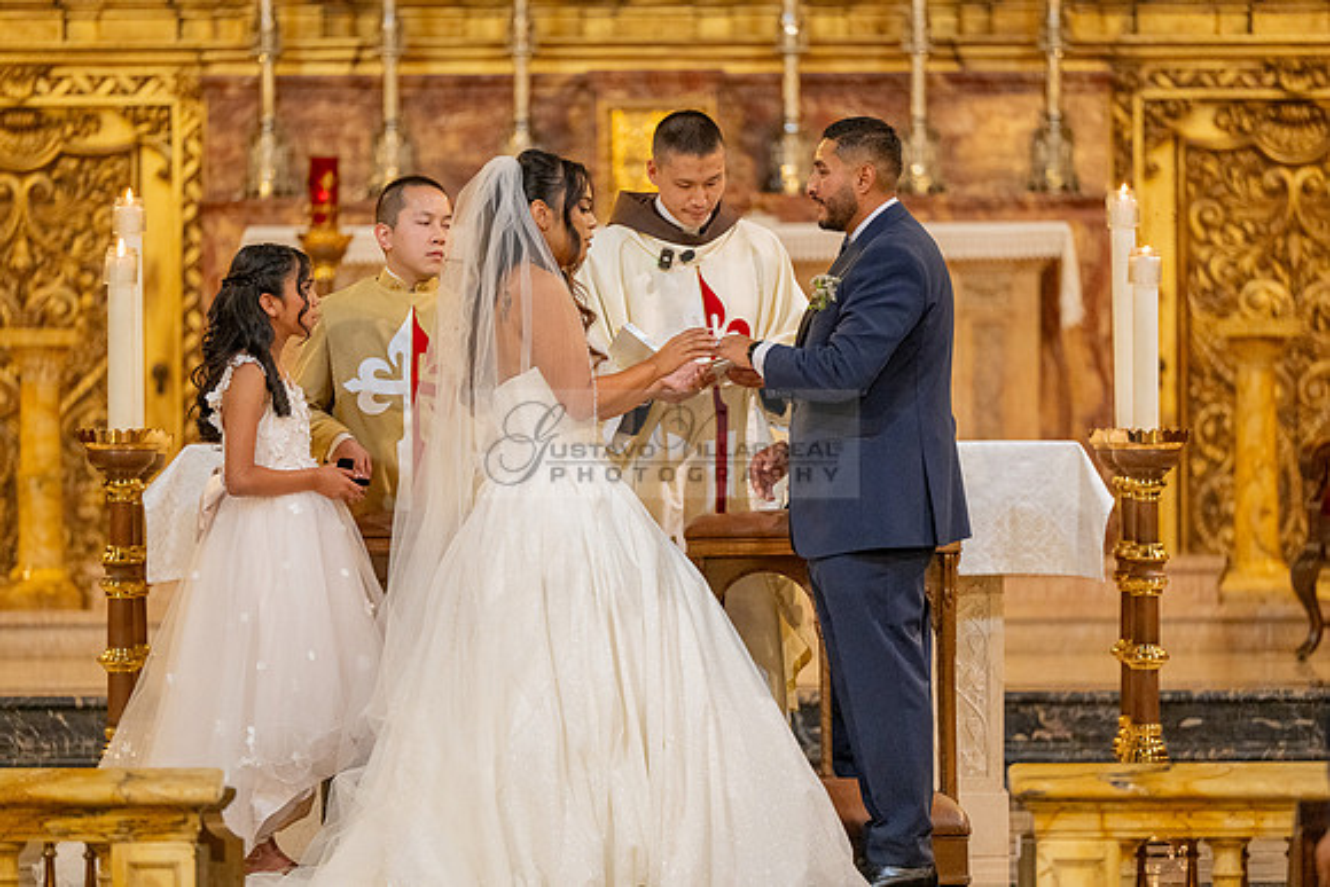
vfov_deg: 6.9
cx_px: 665
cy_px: 444
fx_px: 7390
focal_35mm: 200
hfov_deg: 10.3
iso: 2000
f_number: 2.8
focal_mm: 200
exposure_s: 1/200
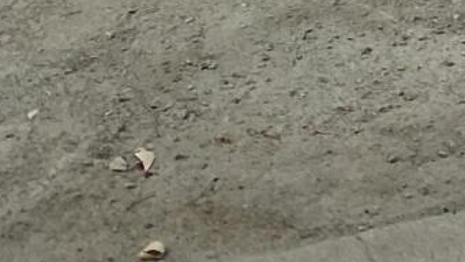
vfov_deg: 5.8
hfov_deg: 11.8
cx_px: 871
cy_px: -901
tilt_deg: +0.4
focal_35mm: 166
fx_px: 2047
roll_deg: -2.1
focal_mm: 4.25
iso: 32
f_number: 1.8
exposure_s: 1/965
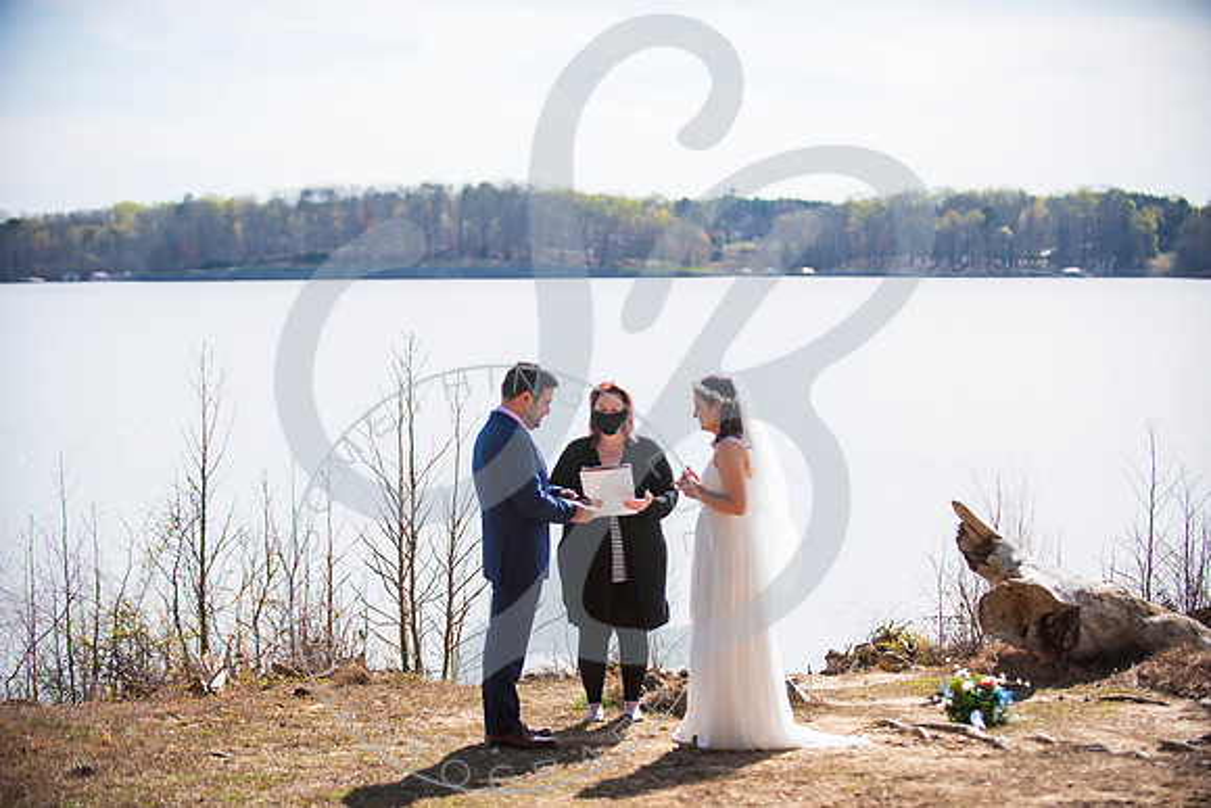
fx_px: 2893
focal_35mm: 86
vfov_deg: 15.9
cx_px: 606
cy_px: 404
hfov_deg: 23.6
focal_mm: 86
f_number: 2.8
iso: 100
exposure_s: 1/1000
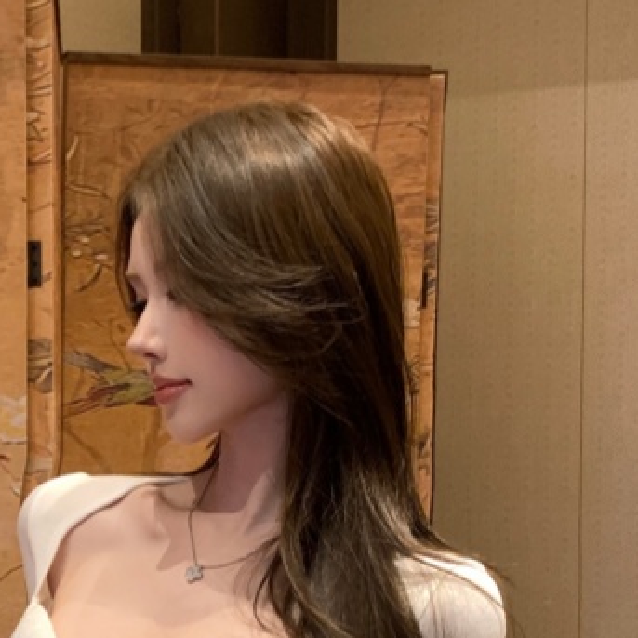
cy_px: 867
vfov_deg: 22.5
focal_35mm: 67
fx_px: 1397
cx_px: 80
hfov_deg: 25.0
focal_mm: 4.25
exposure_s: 1/60
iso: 100
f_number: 1.8
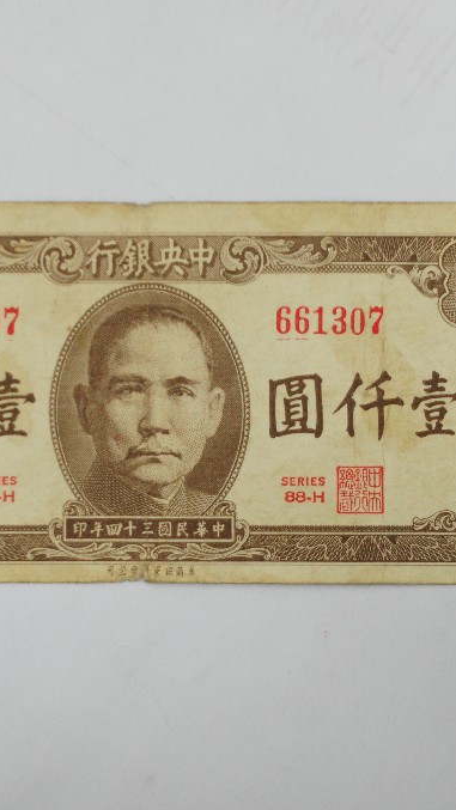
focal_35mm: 114
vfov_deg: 18.8
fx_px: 2450
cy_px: 404
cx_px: 129
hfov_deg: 10.6
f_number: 5.6
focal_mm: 48
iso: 640
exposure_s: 1/80
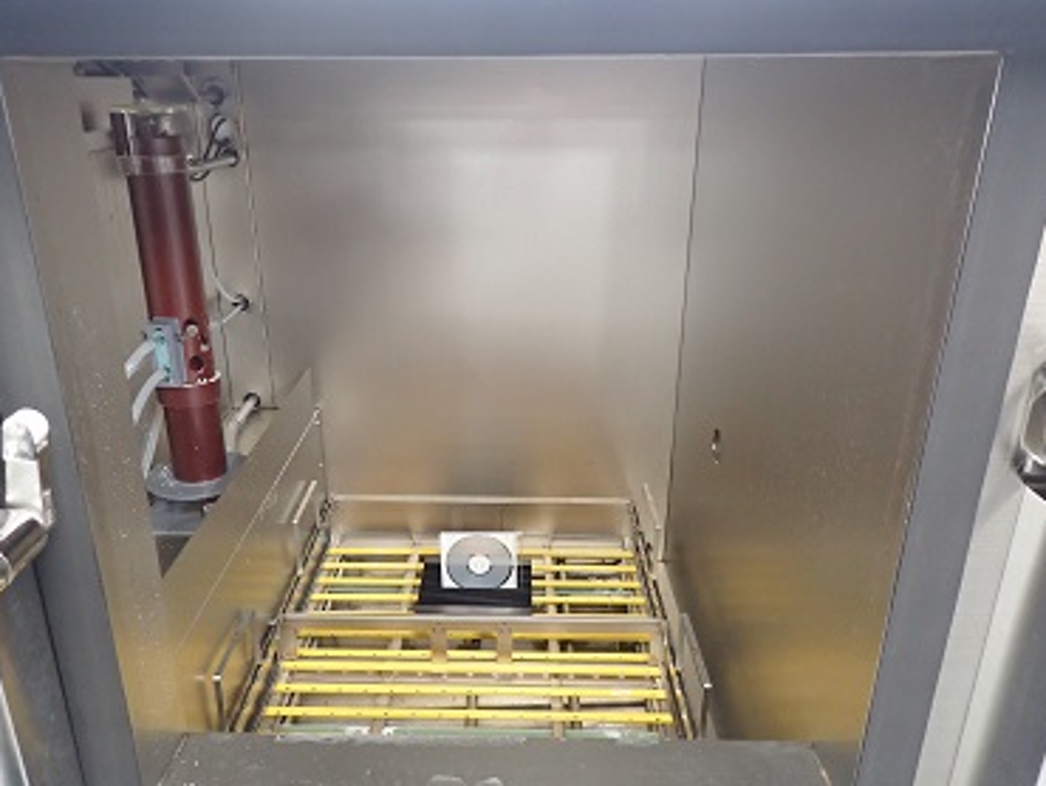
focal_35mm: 27
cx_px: 495
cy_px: 407
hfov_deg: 65.2
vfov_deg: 51.4
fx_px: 816
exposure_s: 1/30
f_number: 2
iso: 500
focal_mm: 4.5
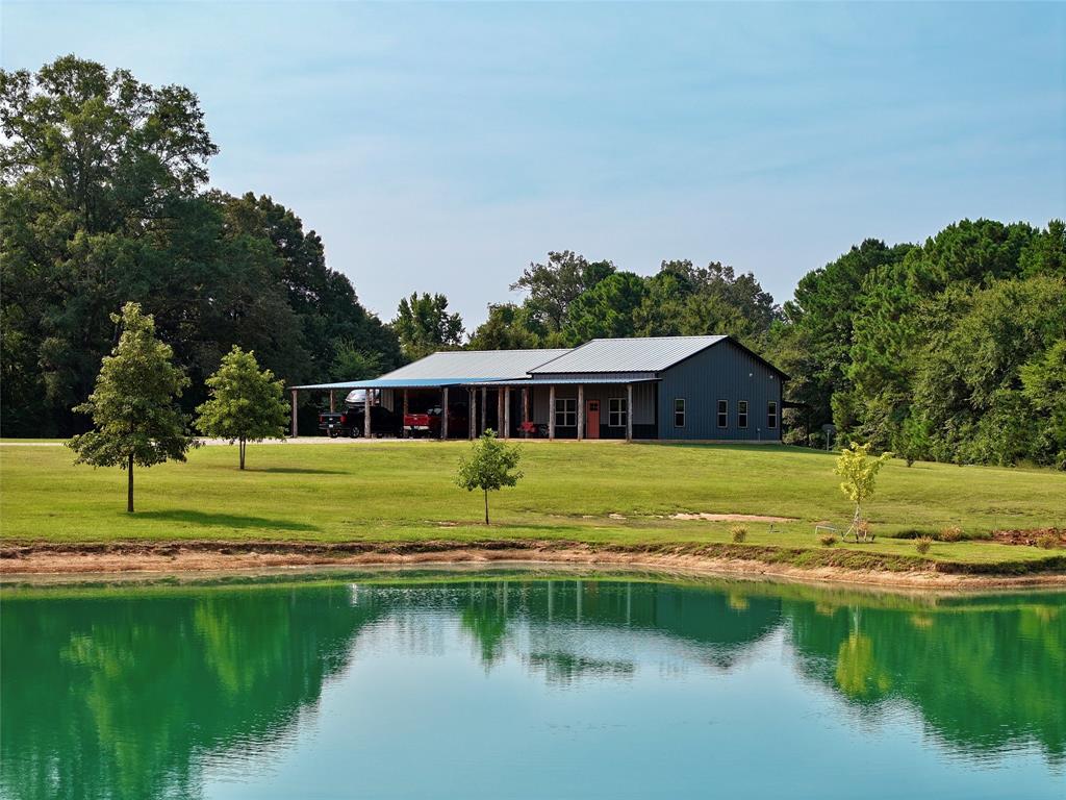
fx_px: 2156
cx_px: 533
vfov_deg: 21.0
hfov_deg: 27.8
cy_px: 400
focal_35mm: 70
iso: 210
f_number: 2.8
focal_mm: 19.35
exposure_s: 1/2000
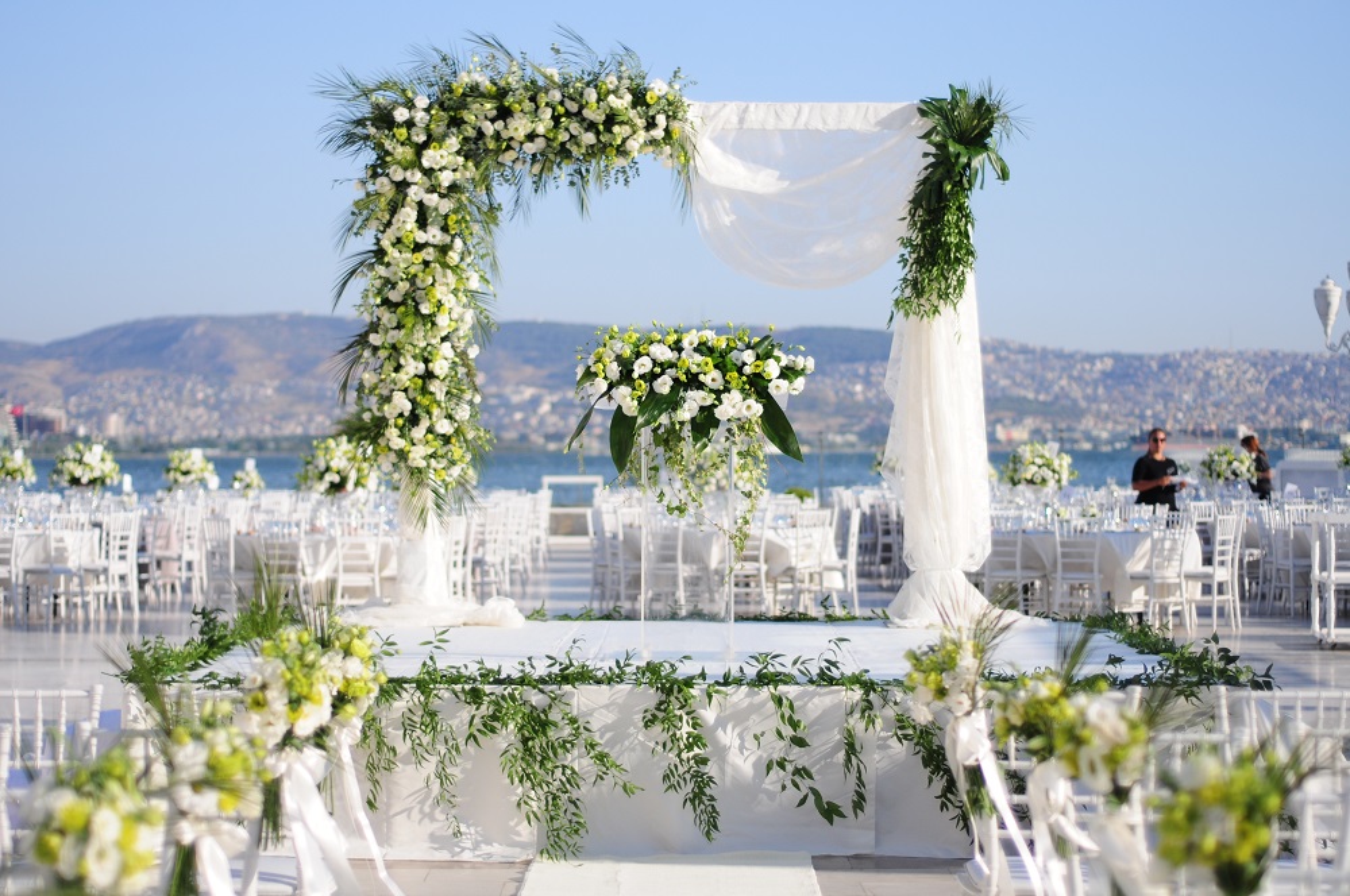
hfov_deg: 27.0
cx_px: 675
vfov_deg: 18.1
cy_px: 448
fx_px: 2809
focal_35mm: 75
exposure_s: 1/8000
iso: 200
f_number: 2
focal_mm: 50
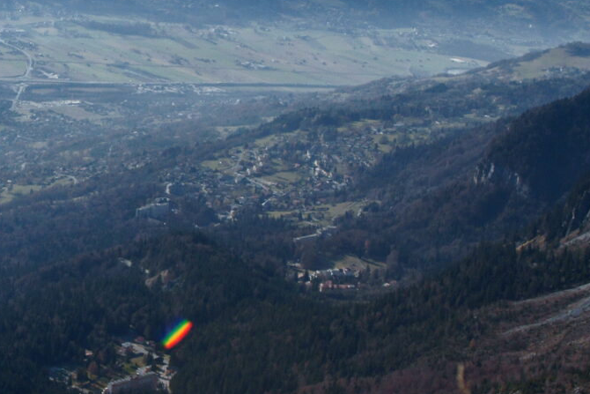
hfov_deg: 17.9
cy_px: 59
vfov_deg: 12.4
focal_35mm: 110
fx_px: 1803
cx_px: -69
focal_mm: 24
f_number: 5.6
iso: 400
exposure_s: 1/2500
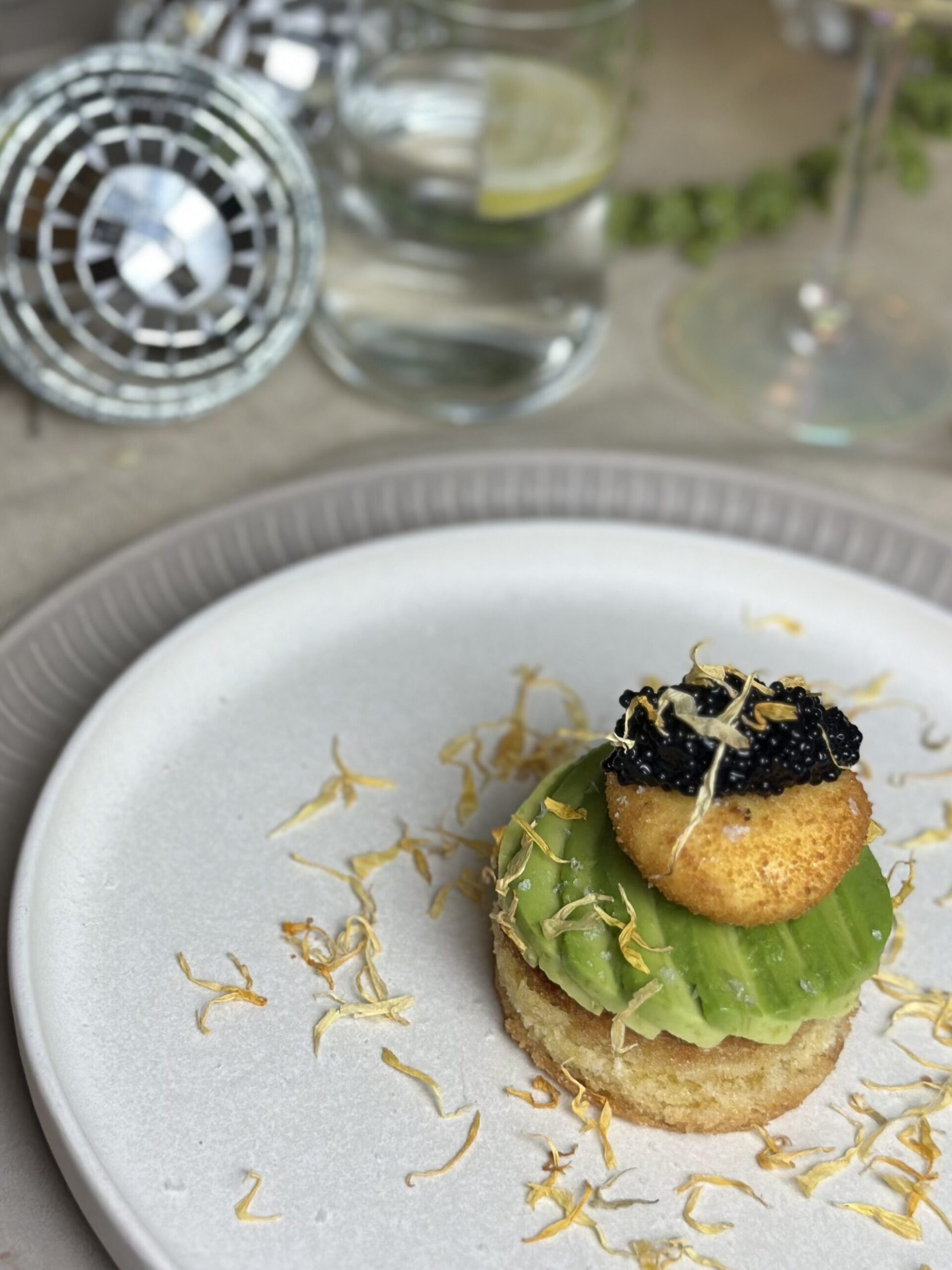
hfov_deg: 30.3
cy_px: 635
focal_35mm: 48
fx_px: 1760
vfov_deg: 39.7
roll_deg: -8.1
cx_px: 476
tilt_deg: -37.6
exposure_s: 1/100
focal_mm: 6.86
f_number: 1.78
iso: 80
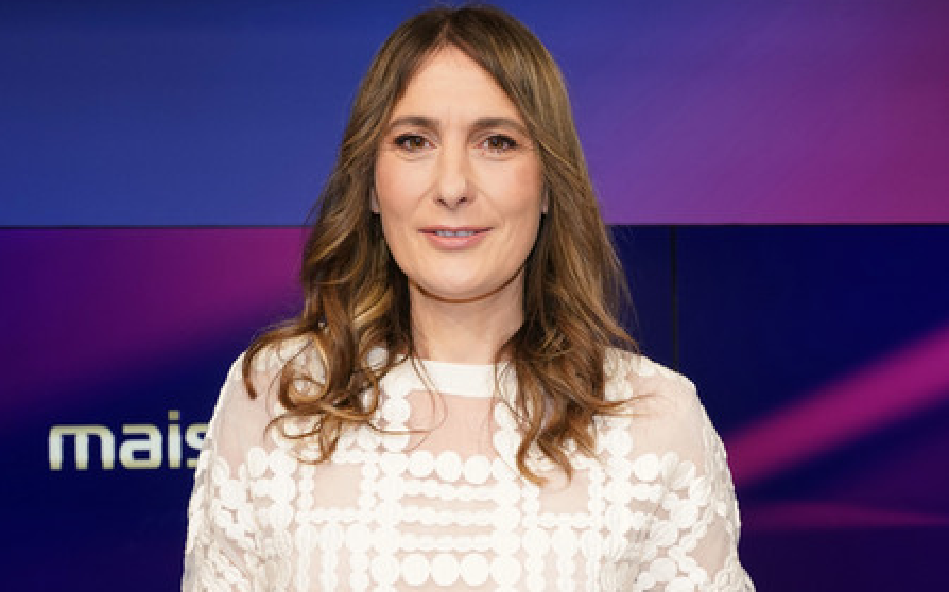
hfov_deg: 54.0
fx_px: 931
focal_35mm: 36
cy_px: 306
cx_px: 472
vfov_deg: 35.3
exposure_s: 1/125
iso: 2000
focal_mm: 35
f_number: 5.6
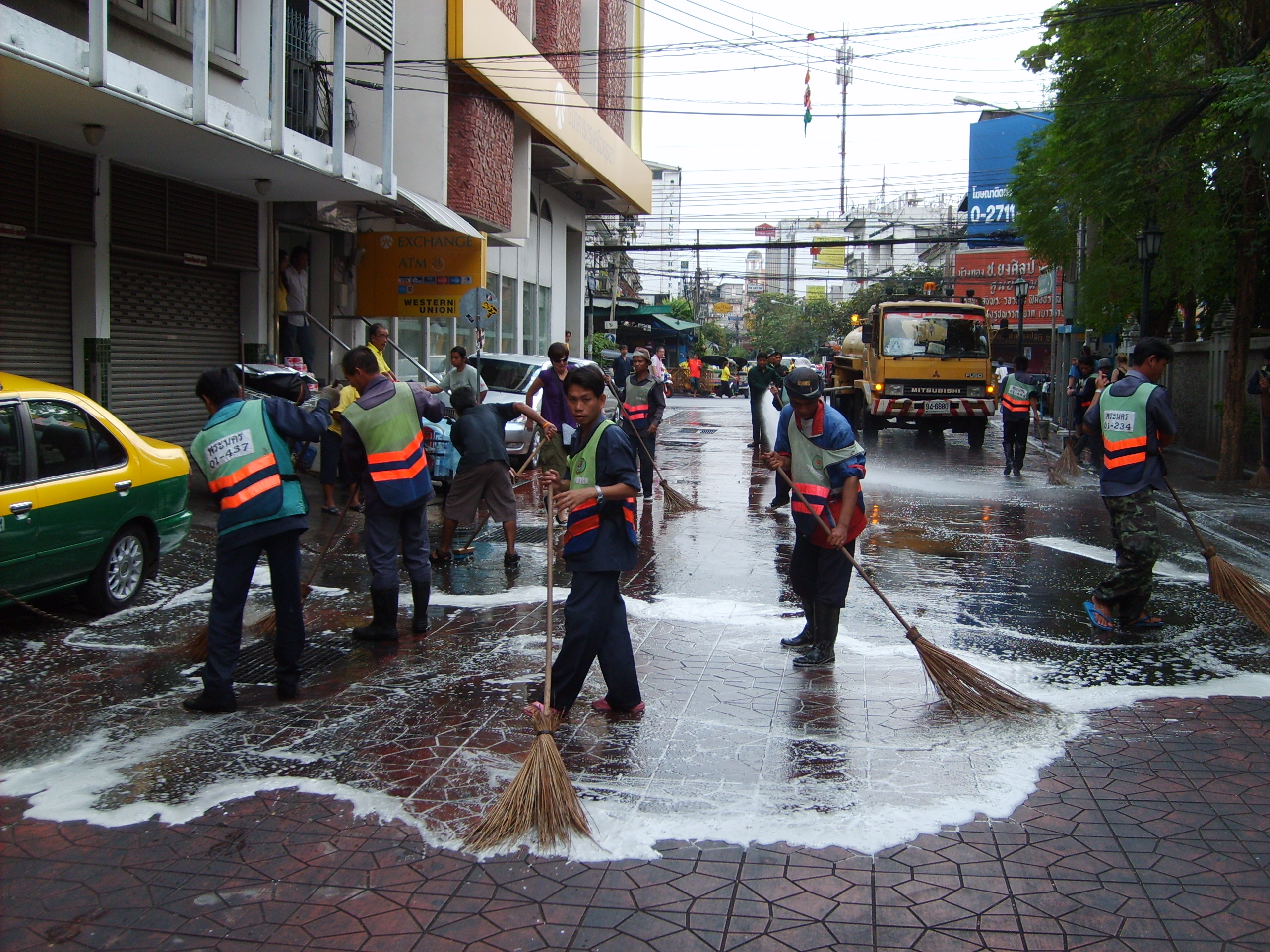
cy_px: 476
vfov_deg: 40.7
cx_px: 635
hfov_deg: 52.6
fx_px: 1284
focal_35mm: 35
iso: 50
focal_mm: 5.8
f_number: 2.8
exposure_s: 1/250
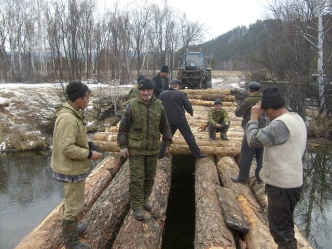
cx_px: 166
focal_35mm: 35
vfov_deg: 40.7
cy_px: 124
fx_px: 336
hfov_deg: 52.6
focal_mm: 5.8
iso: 80
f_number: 2.8
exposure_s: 1/250
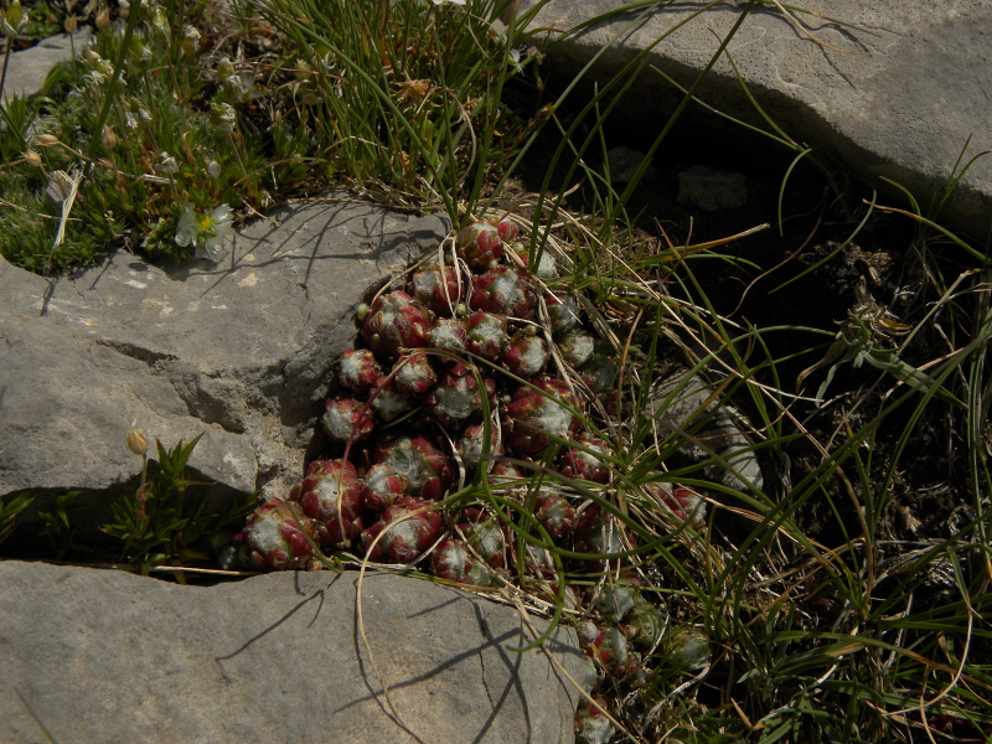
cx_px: 496
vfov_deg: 38.7
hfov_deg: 50.1
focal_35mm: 37
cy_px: 372
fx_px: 1060
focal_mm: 6.6
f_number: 6.3
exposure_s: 1/640
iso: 64
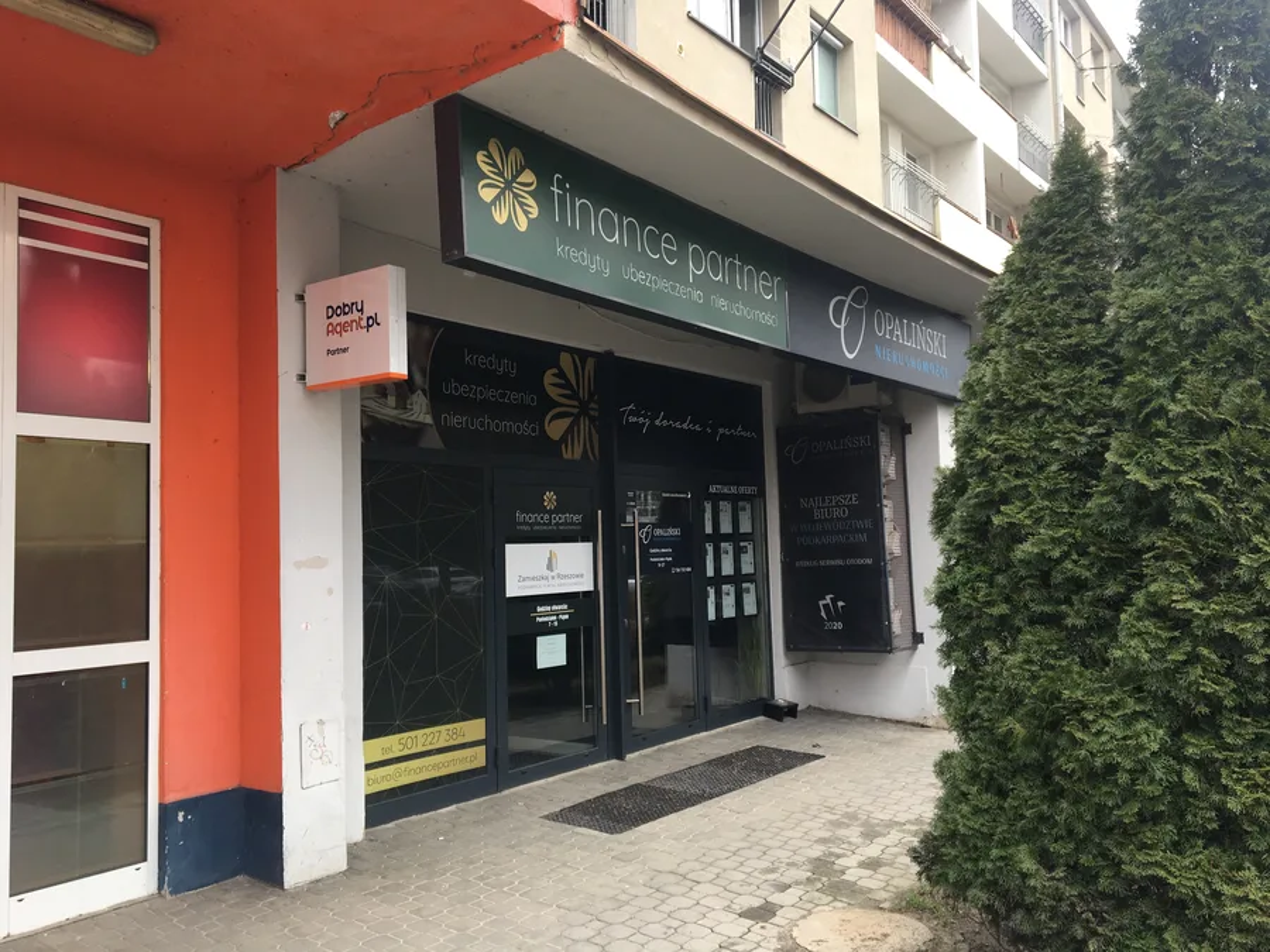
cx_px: 635
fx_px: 1064
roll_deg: +2.0
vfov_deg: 48.2
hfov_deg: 61.7
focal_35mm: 29
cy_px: 476
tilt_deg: +3.6
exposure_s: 1/100
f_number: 2.2
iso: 25
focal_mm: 4.15
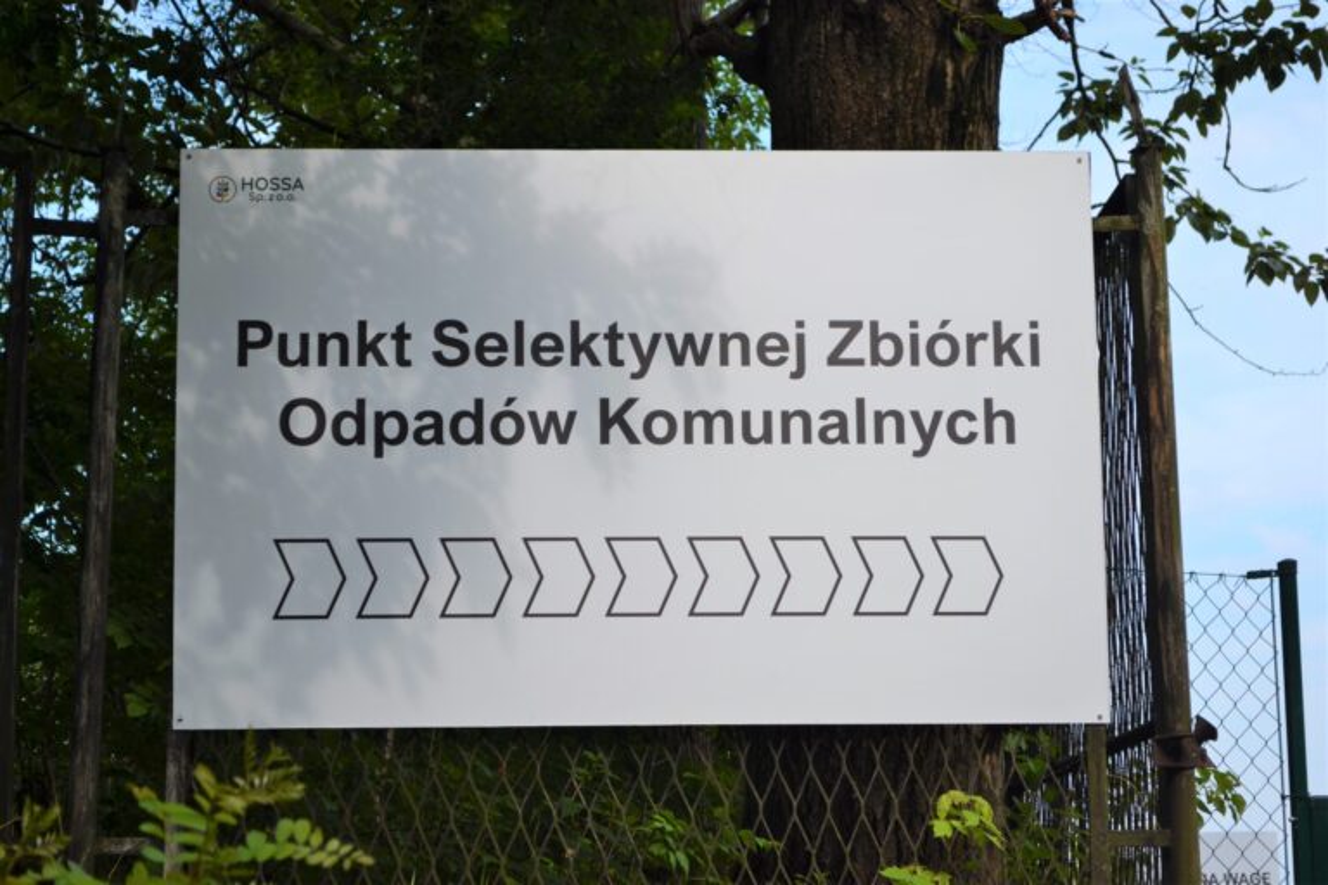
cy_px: 442
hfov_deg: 24.6
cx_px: 664
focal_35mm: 82
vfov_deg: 16.6
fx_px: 3043
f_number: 7.1
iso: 100
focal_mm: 55
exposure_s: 1/200
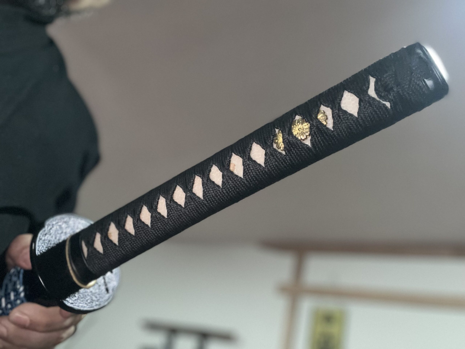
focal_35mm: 30
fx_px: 403
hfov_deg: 60.0
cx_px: 232
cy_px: 174
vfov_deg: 46.8
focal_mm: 2.71
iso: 400
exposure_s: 1/30
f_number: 2.2
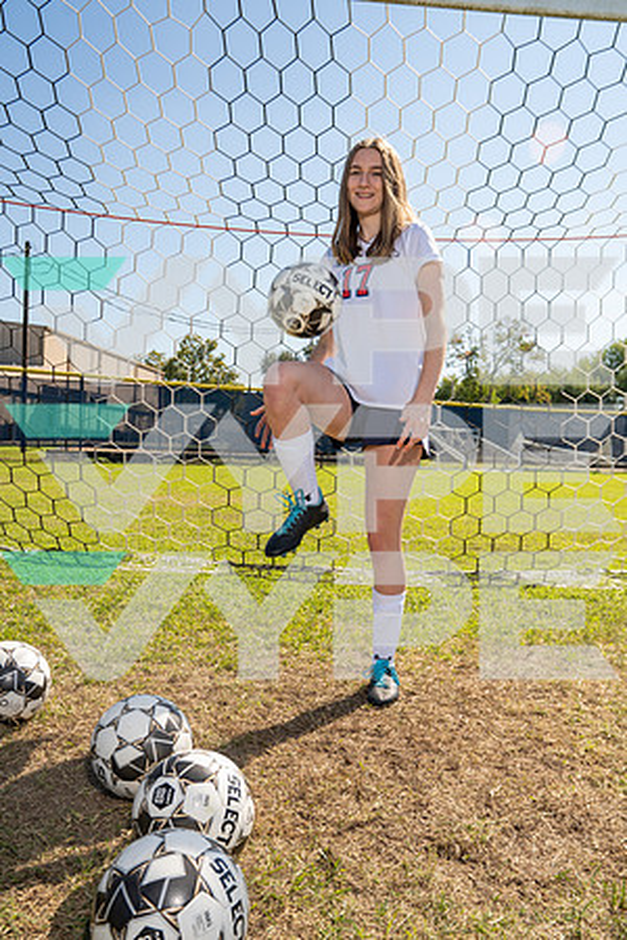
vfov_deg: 60.3
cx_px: 314
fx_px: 810
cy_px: 470
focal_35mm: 31
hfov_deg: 42.3
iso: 100
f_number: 5.6
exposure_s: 1/250
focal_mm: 31
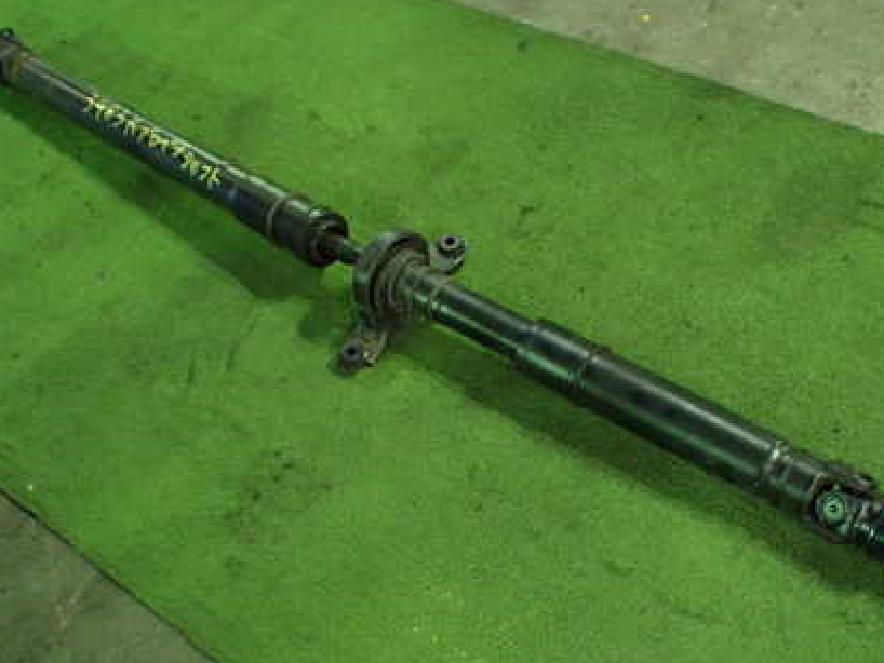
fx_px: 1124
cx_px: 491
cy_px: 391
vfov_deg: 32.8
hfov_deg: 42.9
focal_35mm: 44
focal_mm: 5.4
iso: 800
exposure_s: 1/40
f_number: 2.3
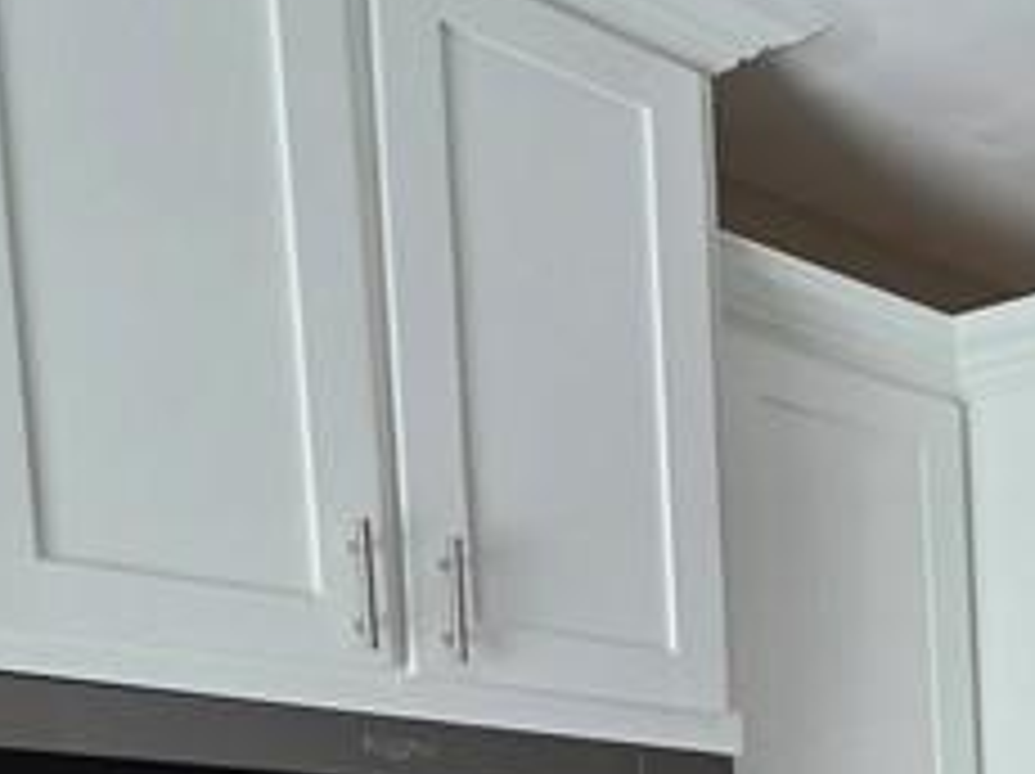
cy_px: 1152
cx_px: 1634
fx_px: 1732
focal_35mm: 58
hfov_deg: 24.3
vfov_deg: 21.3
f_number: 1.9
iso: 200
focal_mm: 2.2
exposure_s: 1/120
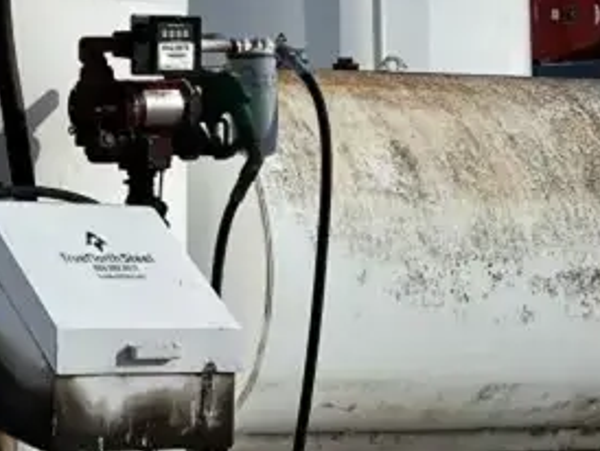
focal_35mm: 91
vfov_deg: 15.8
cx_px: -326
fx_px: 1579
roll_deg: -1.4
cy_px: -55
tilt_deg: +5.7
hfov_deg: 18.7
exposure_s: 1/11364
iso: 50
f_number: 1.5
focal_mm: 5.7
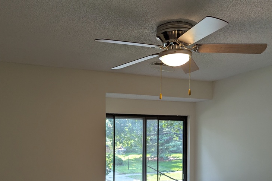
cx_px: 122
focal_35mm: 37
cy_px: 142
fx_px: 279
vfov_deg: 34.9
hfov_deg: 51.8
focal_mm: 6.81
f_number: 1.85
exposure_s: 1/120
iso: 64
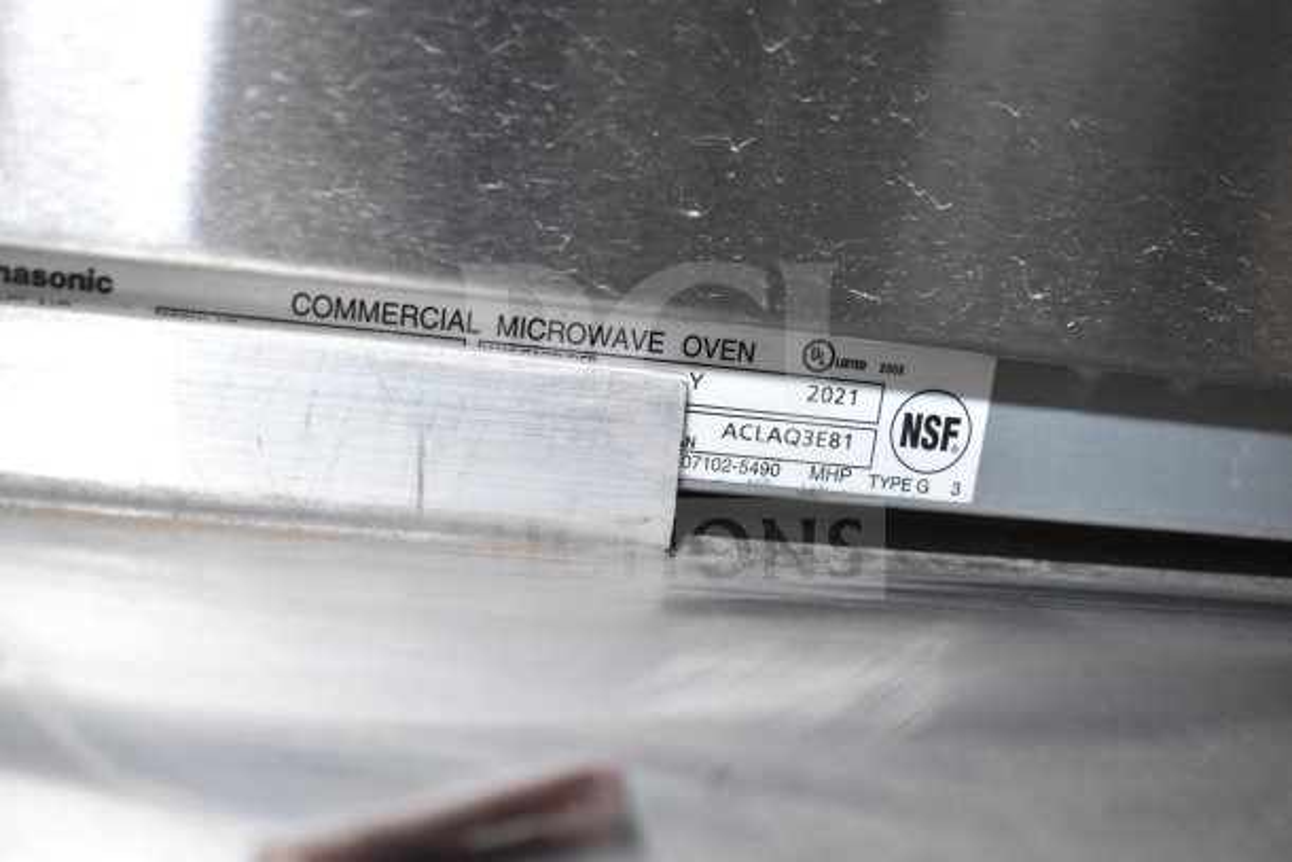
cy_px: 431
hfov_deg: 55.1
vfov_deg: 38.4
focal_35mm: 34
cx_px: 646
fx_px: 1238
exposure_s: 1/40
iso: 2000
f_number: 3.8
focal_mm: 23
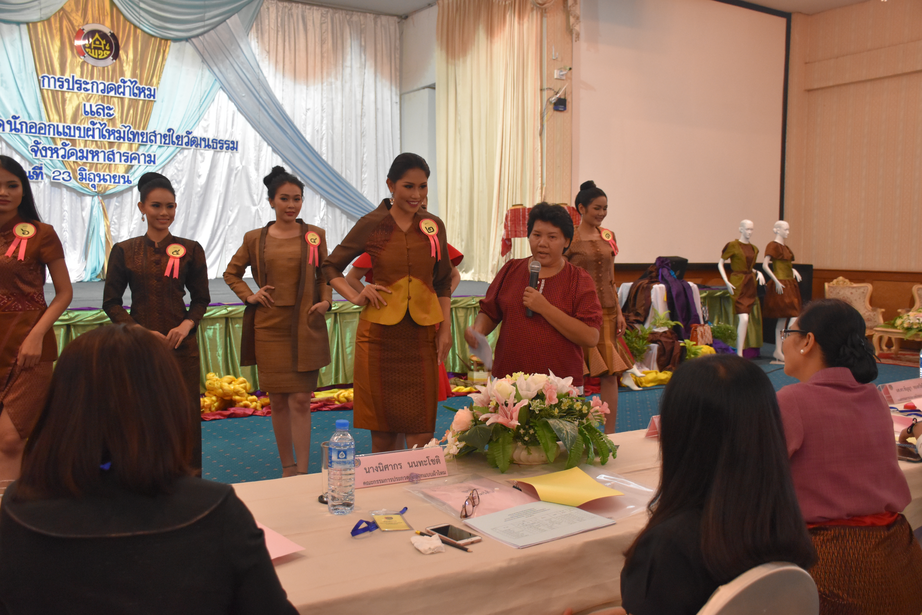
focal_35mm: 34
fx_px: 884
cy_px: 308
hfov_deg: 55.1
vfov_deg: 38.4
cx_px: 461
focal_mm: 23
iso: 2200
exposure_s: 1/60
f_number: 3.8
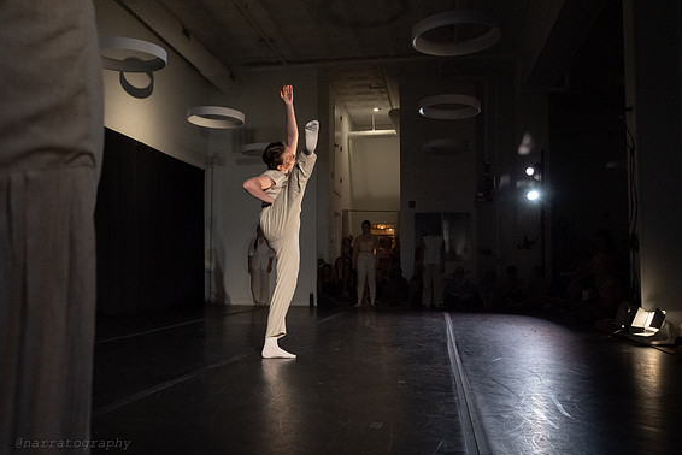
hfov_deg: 57.1
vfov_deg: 40.0
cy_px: 226
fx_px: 625
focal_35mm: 33
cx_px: 317
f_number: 5
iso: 6400
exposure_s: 1/500
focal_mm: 28
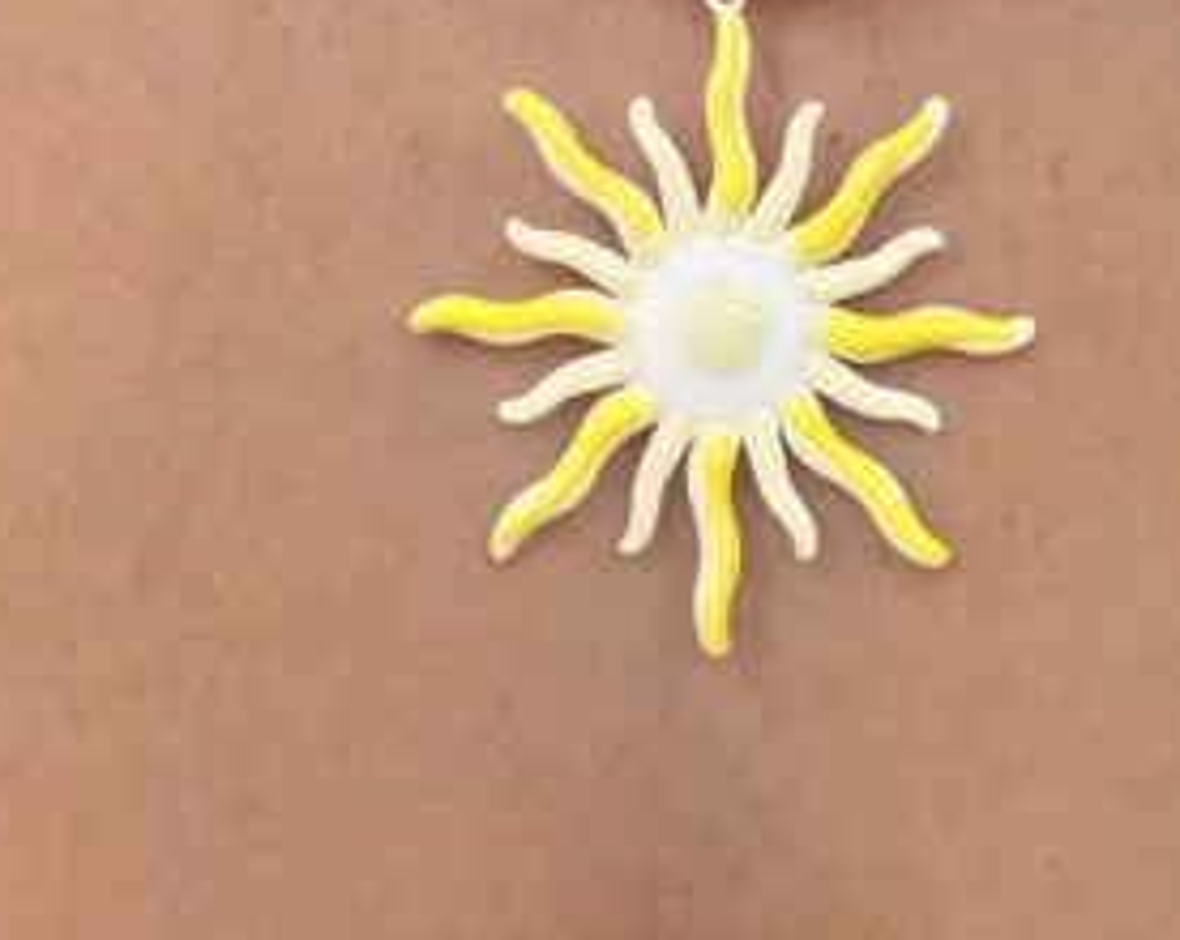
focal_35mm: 85
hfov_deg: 22.5
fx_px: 2964
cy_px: -316
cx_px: 744
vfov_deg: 16.9
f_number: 1.9
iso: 64
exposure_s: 1/50
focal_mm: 2.71
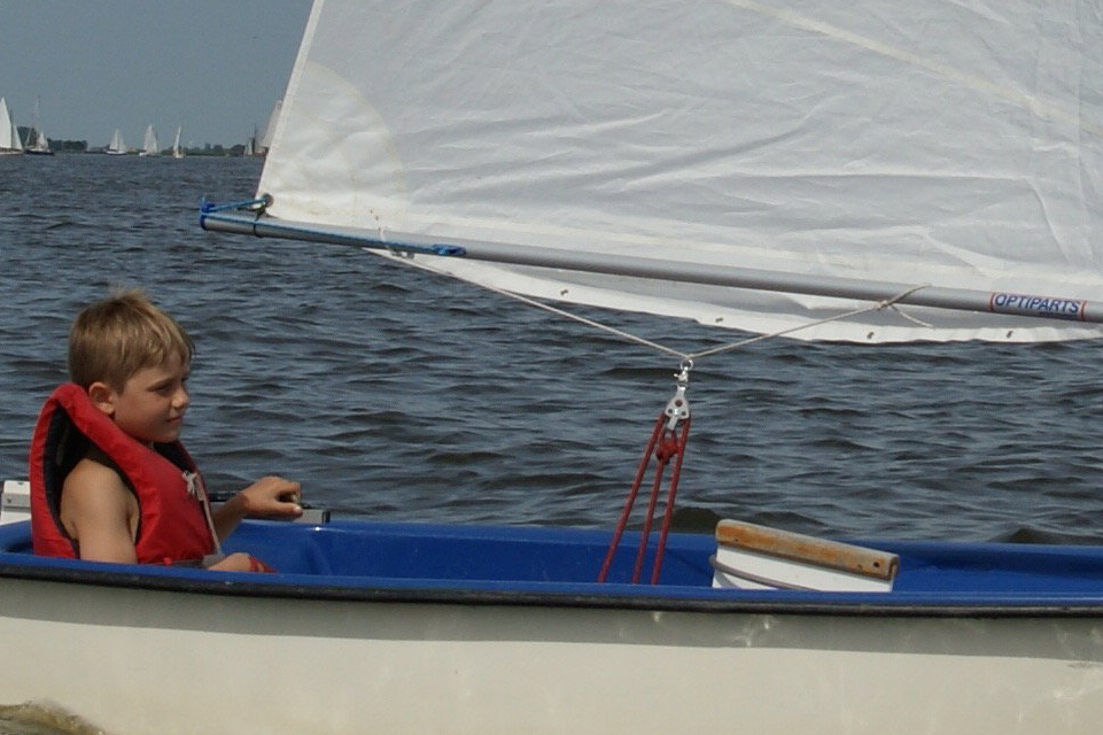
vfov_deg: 7.9
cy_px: 14
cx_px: 815
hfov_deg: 11.9
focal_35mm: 172
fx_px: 5268
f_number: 10
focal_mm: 24
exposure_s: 1/500
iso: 100
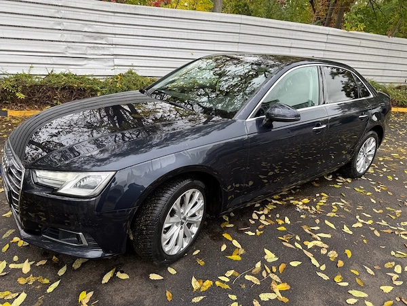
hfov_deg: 71.6
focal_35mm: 24
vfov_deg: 56.8
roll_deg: -4.0
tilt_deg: -19.4
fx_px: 282
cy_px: 153
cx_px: 204
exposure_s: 1/282
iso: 64
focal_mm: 6.76
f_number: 1.78
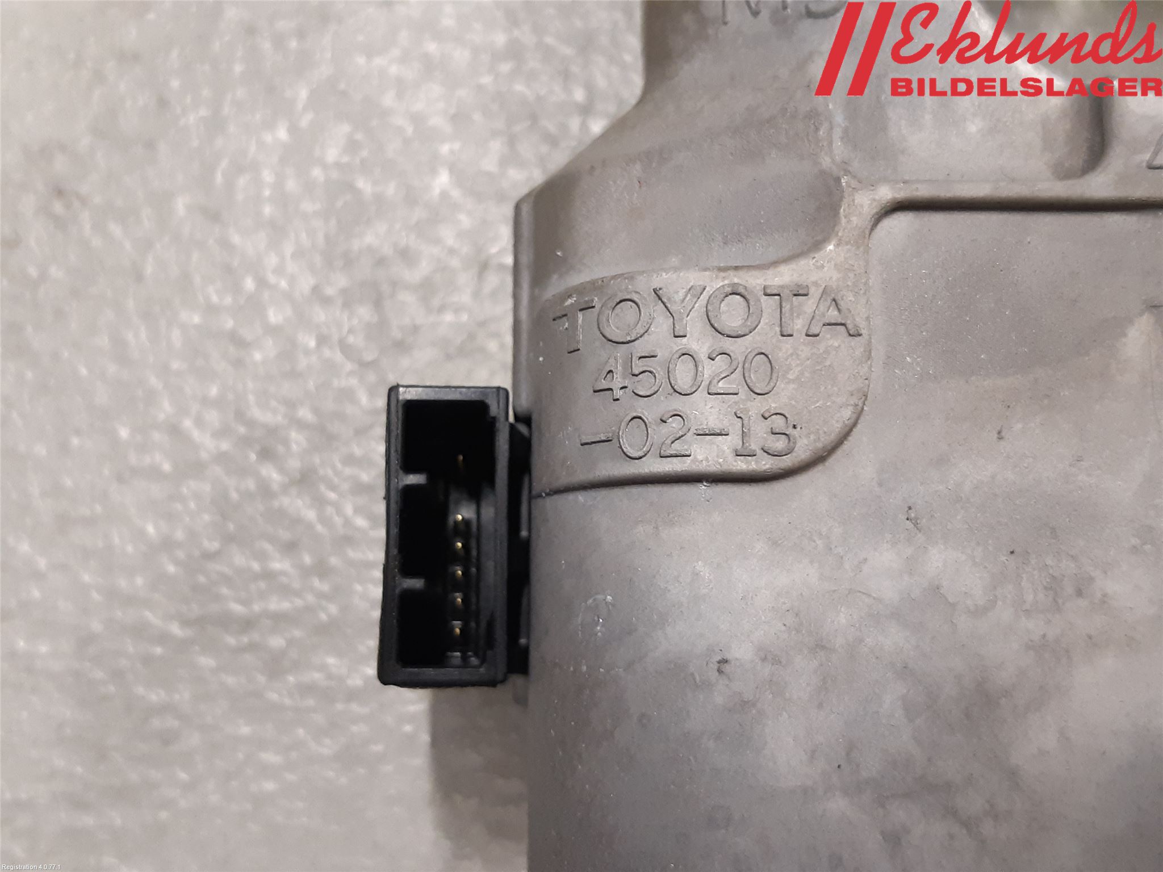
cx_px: 582
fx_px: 874
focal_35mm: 26
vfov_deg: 53.1
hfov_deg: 67.3
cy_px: 436
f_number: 1.7
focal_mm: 3.93
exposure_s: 1/50
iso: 200
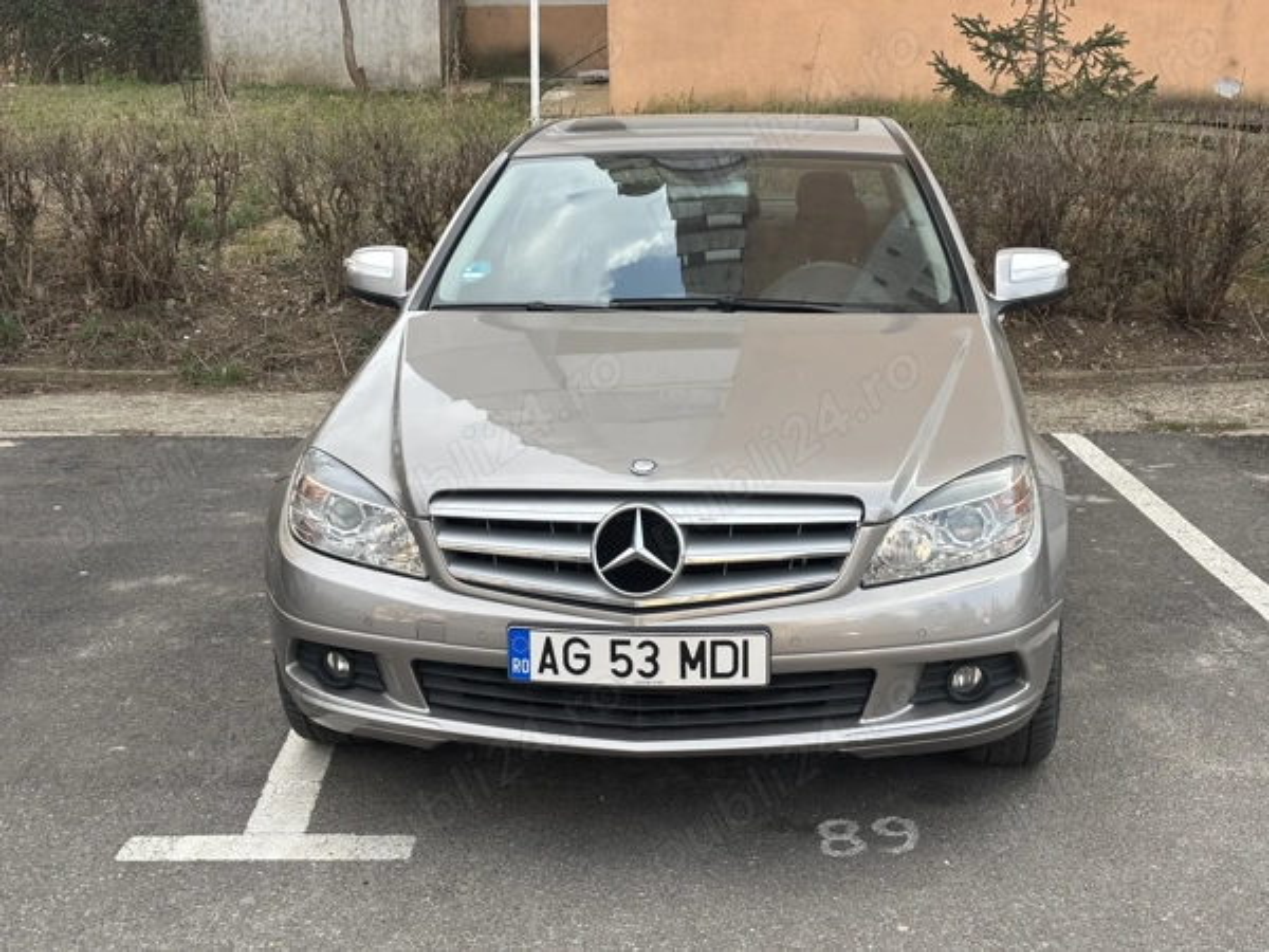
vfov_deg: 28.0
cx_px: 634
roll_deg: -0.2
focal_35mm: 52
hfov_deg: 36.8
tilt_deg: -12.1
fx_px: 1906
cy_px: 476
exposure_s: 1/505
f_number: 1.6
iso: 32
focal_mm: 5.96
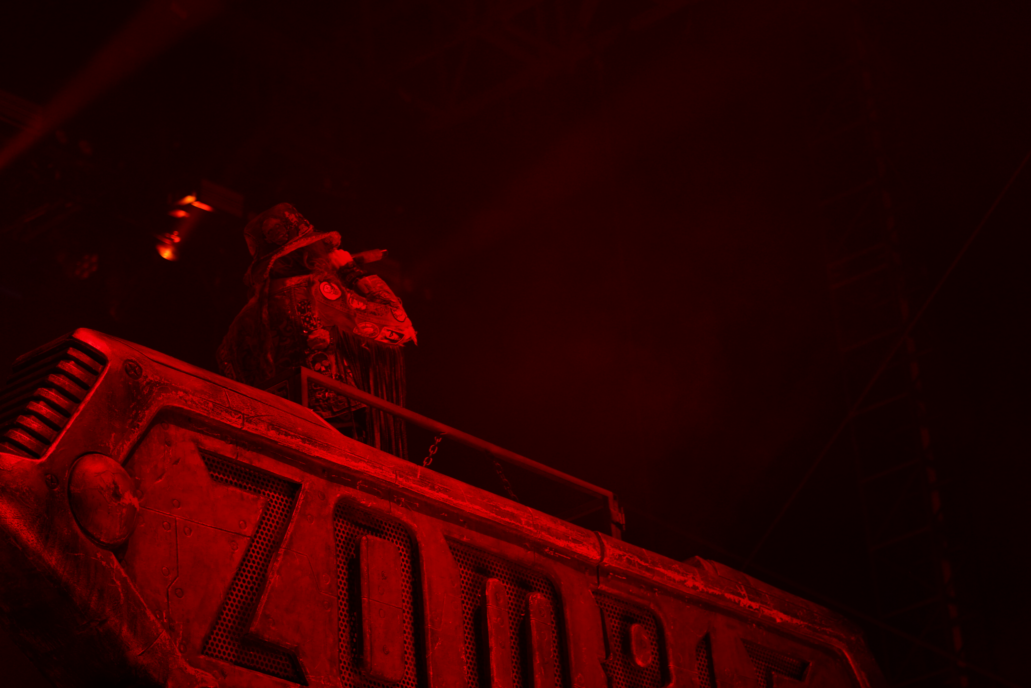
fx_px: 3007
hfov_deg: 19.5
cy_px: 344
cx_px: 516
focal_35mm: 105
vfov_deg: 13.0
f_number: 4
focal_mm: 105
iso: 800
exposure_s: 1/125
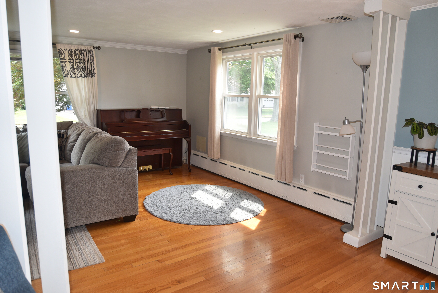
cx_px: 219
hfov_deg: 71.5
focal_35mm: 25
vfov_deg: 51.3
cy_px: 146
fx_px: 304
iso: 800
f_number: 5
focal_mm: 25
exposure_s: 1/200
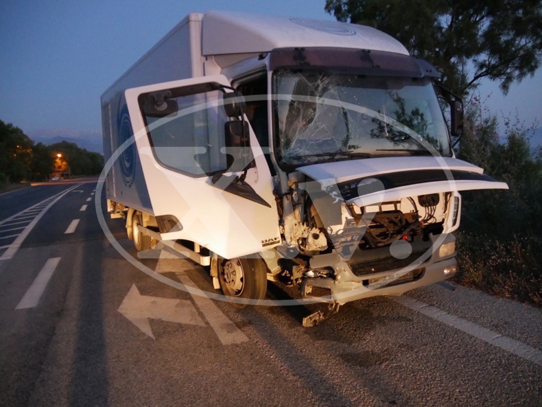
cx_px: 271
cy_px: 204
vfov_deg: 49.8
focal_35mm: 28
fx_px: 439
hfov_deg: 63.4
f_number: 3.5
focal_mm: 14
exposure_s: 1/25
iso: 3200
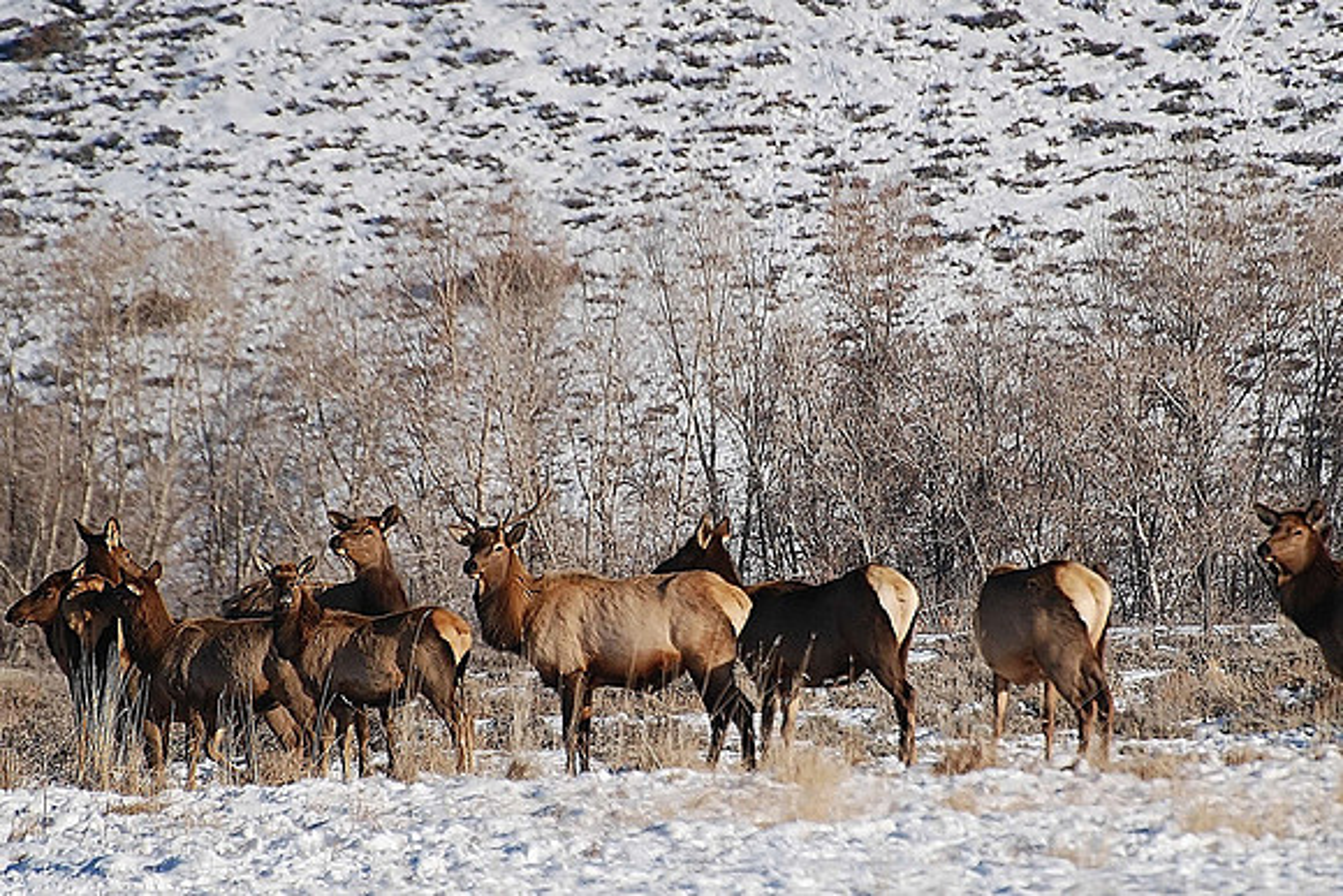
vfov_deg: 3.1
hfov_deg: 4.6
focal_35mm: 450
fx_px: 16791
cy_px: 448
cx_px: 672
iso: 400
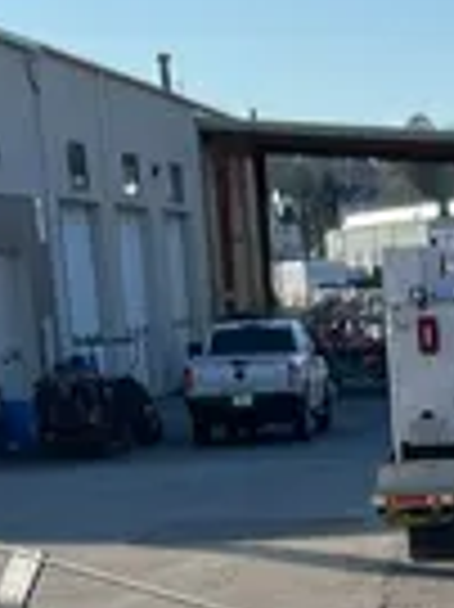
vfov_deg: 12.4
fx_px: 2470
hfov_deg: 10.3
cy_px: 1191
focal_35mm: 141
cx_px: 557
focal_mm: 5.1
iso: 50
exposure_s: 1/1992
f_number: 1.6
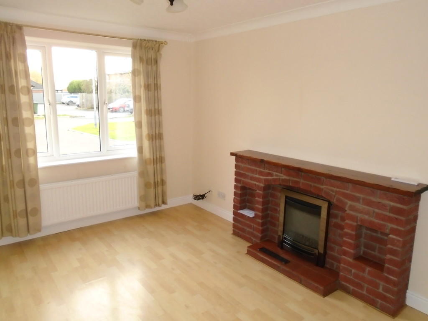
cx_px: 214
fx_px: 321
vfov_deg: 53.1
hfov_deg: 67.3
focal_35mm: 26
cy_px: 160
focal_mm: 4.6
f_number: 3.2
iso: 400
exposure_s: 1/30
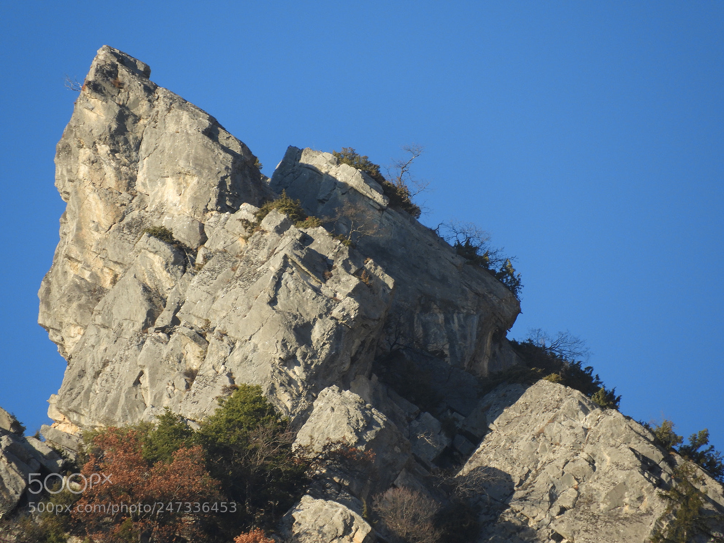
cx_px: 362
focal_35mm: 800
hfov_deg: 2.5
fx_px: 16732
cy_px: 272
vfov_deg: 1.9
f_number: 5.6
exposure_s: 1/250
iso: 100
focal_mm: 143.3
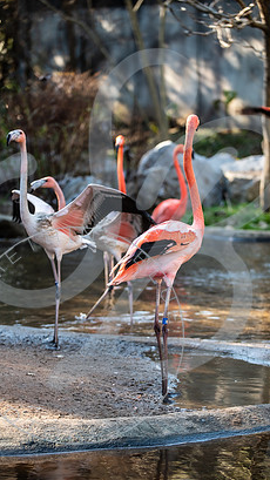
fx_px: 1540
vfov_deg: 17.7
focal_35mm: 121
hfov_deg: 10.0
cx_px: 128
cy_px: 246
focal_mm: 105
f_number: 2.8
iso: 200
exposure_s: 1/400
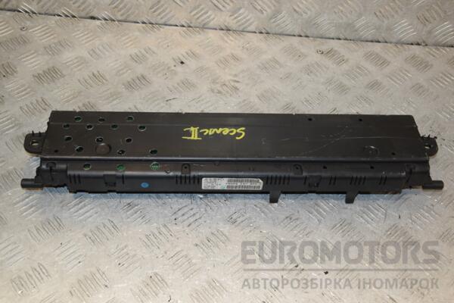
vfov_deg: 29.9
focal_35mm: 45
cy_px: 152
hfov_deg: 43.6
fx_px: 567
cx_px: 227
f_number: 8
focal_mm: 30
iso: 800
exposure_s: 1/200
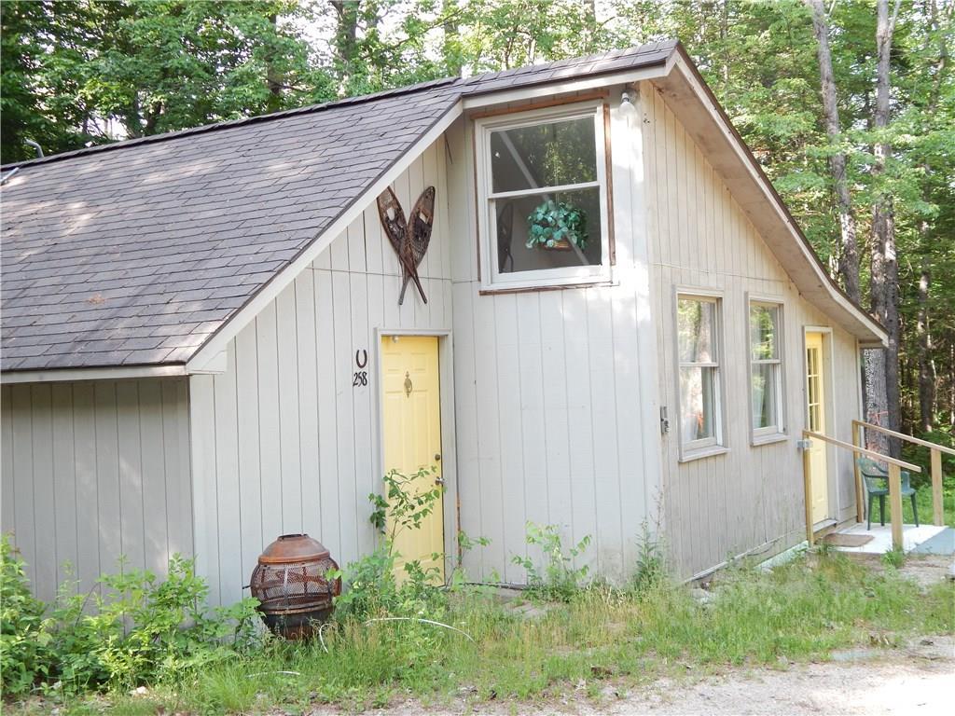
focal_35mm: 43
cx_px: 478
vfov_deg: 33.6
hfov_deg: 43.9
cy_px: 358
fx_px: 1186
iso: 125
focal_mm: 7.7
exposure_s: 1/50
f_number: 3.6
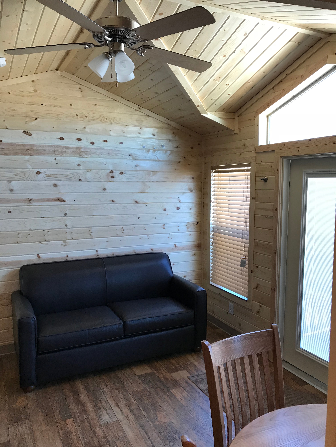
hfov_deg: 49.7
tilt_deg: -4.9
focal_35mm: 28
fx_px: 362
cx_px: 168
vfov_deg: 63.4
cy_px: 224
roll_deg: +0.7
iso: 25
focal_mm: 3.99
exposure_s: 1/30
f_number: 1.8
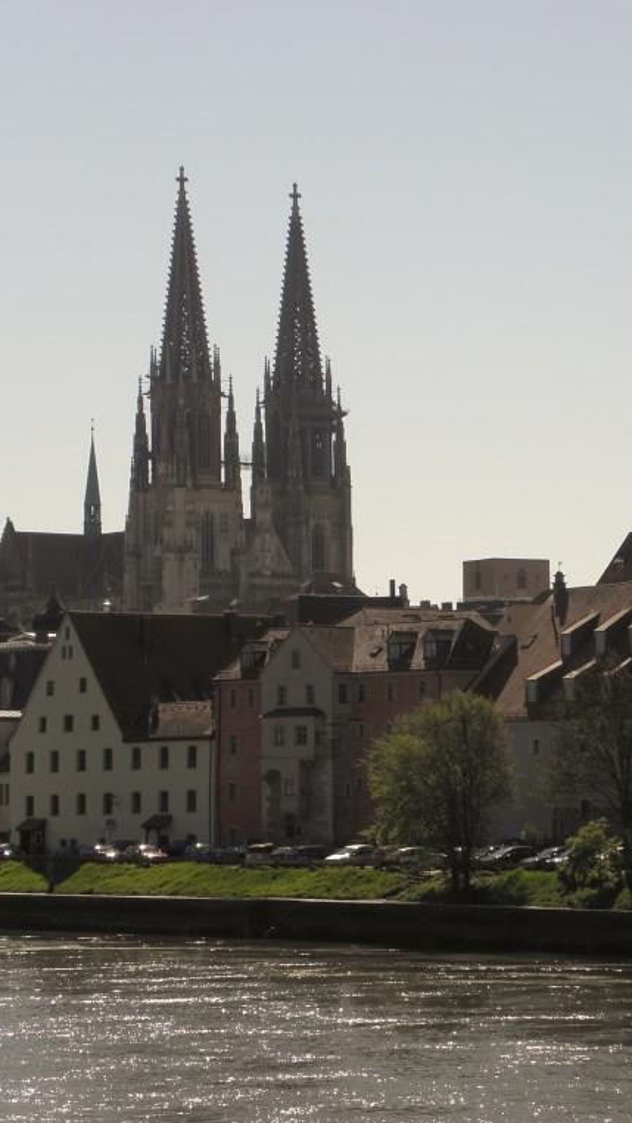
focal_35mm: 120
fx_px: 3573
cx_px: 480
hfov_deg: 10.1
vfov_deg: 17.9
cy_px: 560
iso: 64
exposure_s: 1/500
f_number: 5.6
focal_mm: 14.68
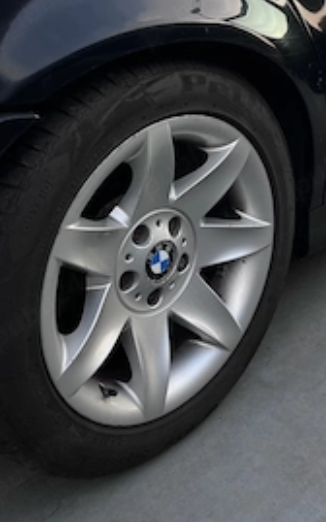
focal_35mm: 41
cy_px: 173
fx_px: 583
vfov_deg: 47.4
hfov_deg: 30.7
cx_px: 243
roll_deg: -1.1
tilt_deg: -15.9
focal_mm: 5.1
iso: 50
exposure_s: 1/520
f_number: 1.6
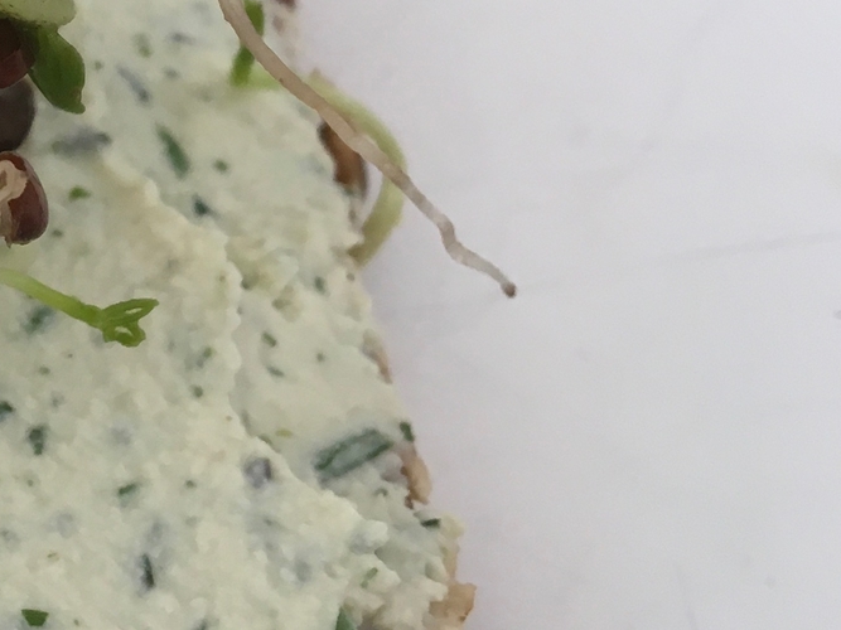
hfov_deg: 19.4
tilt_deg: -46.8
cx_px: -397
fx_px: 2162
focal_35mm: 89
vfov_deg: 16.4
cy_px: 81
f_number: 2.2
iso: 32
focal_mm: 4.15
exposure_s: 1/33
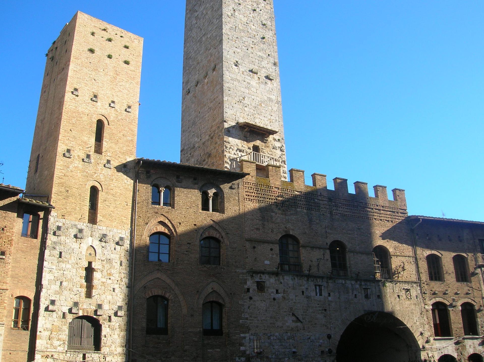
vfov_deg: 41.7
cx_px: 242
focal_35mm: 34
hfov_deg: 54.0
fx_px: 475
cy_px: 181
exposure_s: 1/172
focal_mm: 5.7
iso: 50
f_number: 4.9
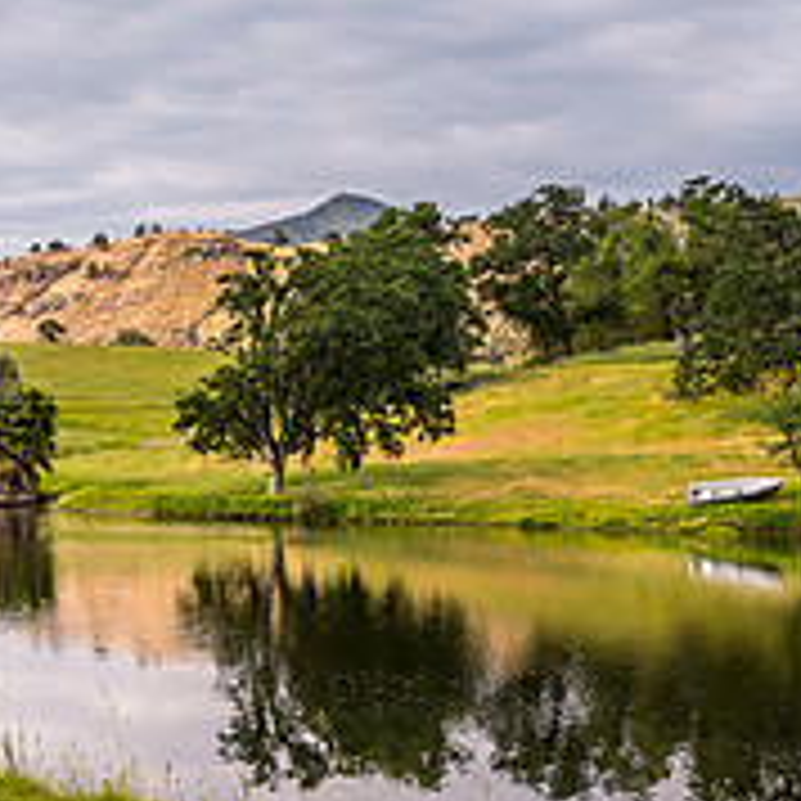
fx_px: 1990
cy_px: 353
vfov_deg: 22.8
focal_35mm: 76
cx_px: -76
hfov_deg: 21.6
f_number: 4
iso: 64
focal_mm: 27.5
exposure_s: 1/200
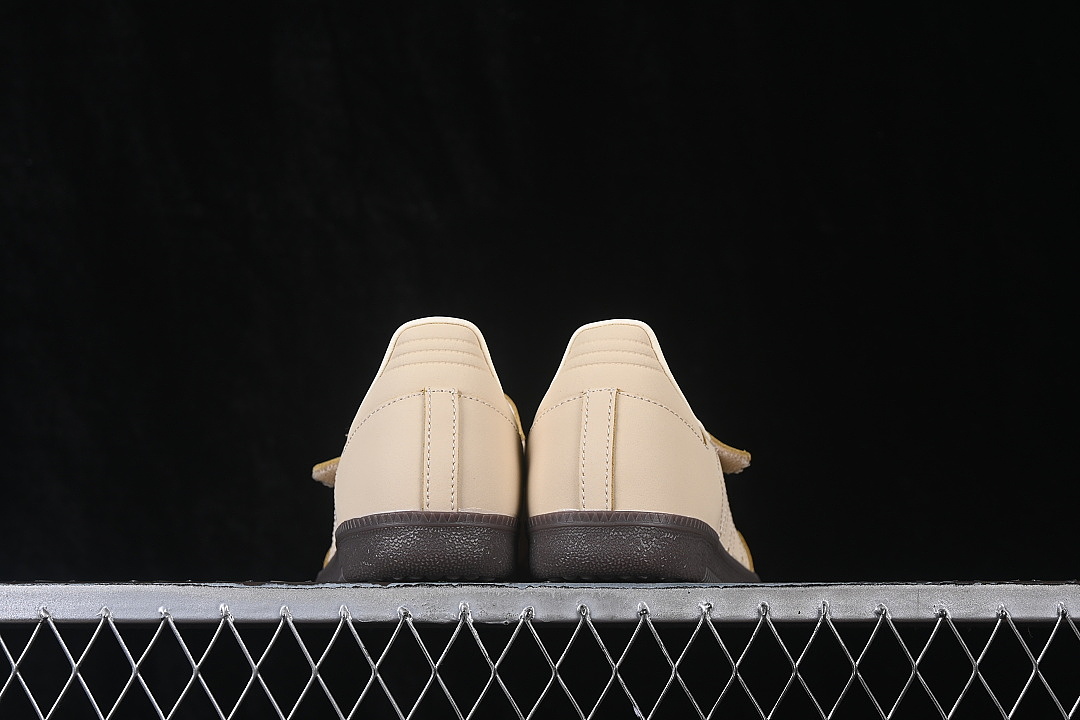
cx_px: 540
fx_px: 2250
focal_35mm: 75
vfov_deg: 18.2
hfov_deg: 27.0
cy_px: 360
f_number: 8
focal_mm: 50
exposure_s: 1/80
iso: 160
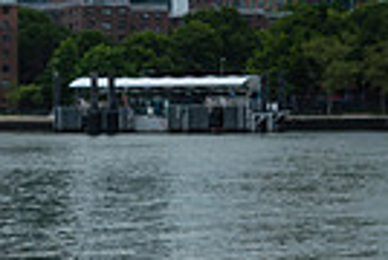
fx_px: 1934
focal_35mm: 179
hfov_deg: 11.3
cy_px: 447
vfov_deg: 7.5
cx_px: -6
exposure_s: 1/1000
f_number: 5
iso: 160
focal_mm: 37
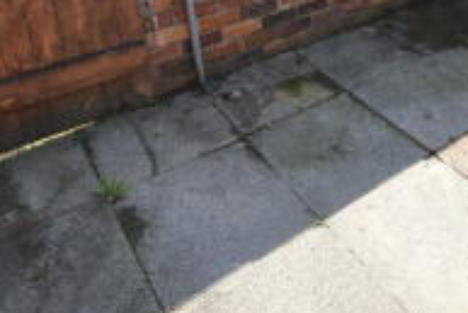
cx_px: 325
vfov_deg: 32.7
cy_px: -8
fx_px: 481
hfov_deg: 50.6
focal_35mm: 37
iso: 400
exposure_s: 1/250
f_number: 8
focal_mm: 10
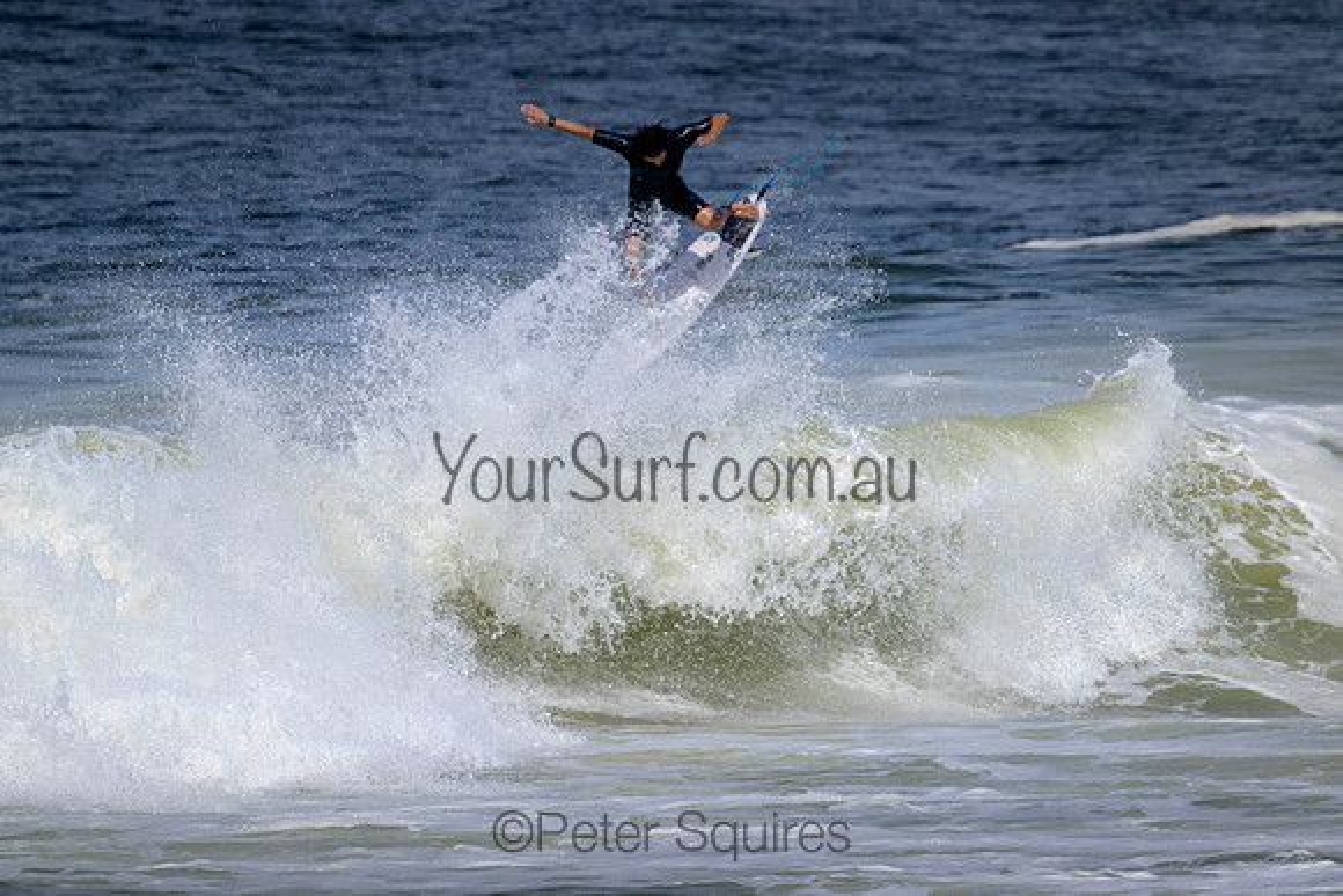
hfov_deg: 2.6
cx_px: 672
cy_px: 448
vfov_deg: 1.7
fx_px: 29850
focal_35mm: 800
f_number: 11
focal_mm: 800
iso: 400
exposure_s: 1/2000
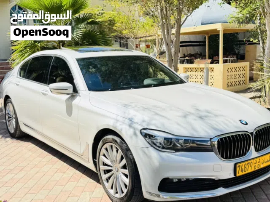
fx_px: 187
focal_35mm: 24
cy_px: 101
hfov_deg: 71.6
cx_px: 135
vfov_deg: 56.8
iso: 80
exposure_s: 1/1524
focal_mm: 6.76
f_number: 1.78
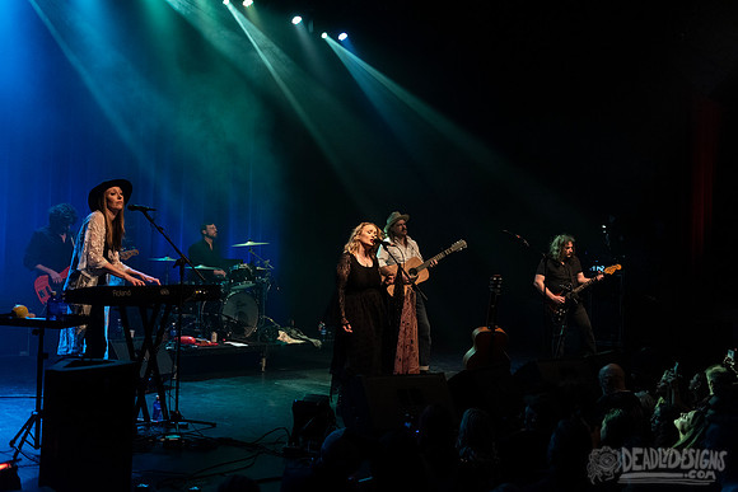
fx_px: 738
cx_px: 369
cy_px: 246
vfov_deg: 36.9
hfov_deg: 53.1
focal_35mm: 36
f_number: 3.2
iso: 2500
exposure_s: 1/125
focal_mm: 36
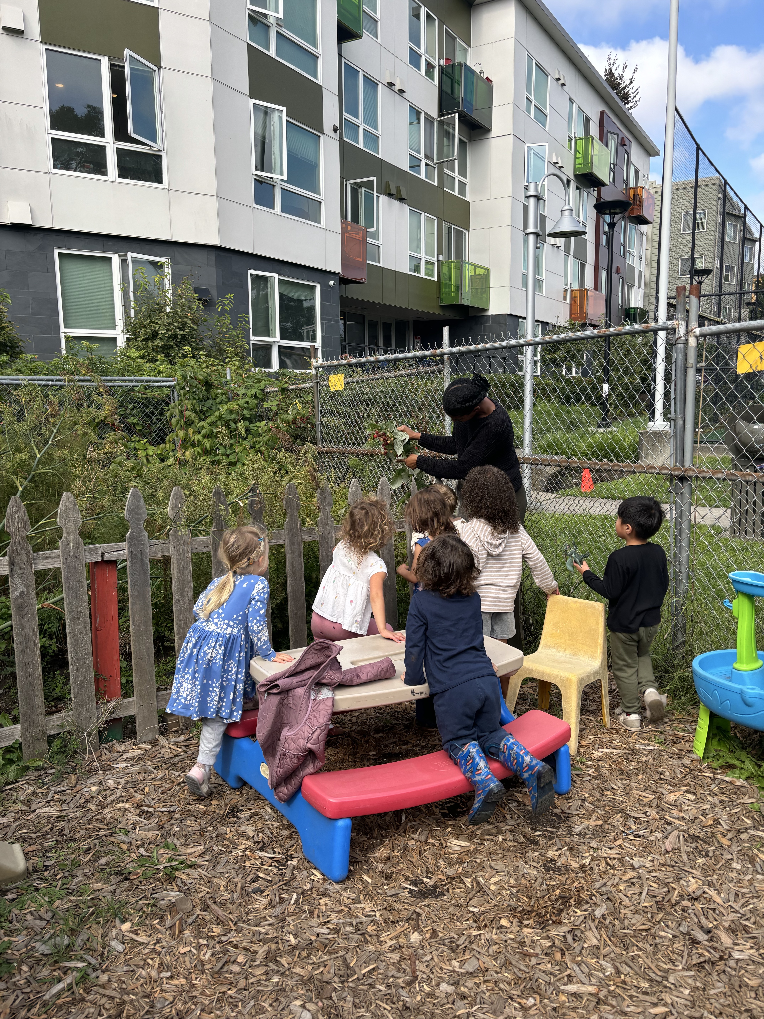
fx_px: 765
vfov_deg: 67.3
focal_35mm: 26
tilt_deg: -9.9
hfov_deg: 53.1
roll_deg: -1.2
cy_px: 510
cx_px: 382
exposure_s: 1/1344
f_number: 1.6
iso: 50
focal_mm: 5.96
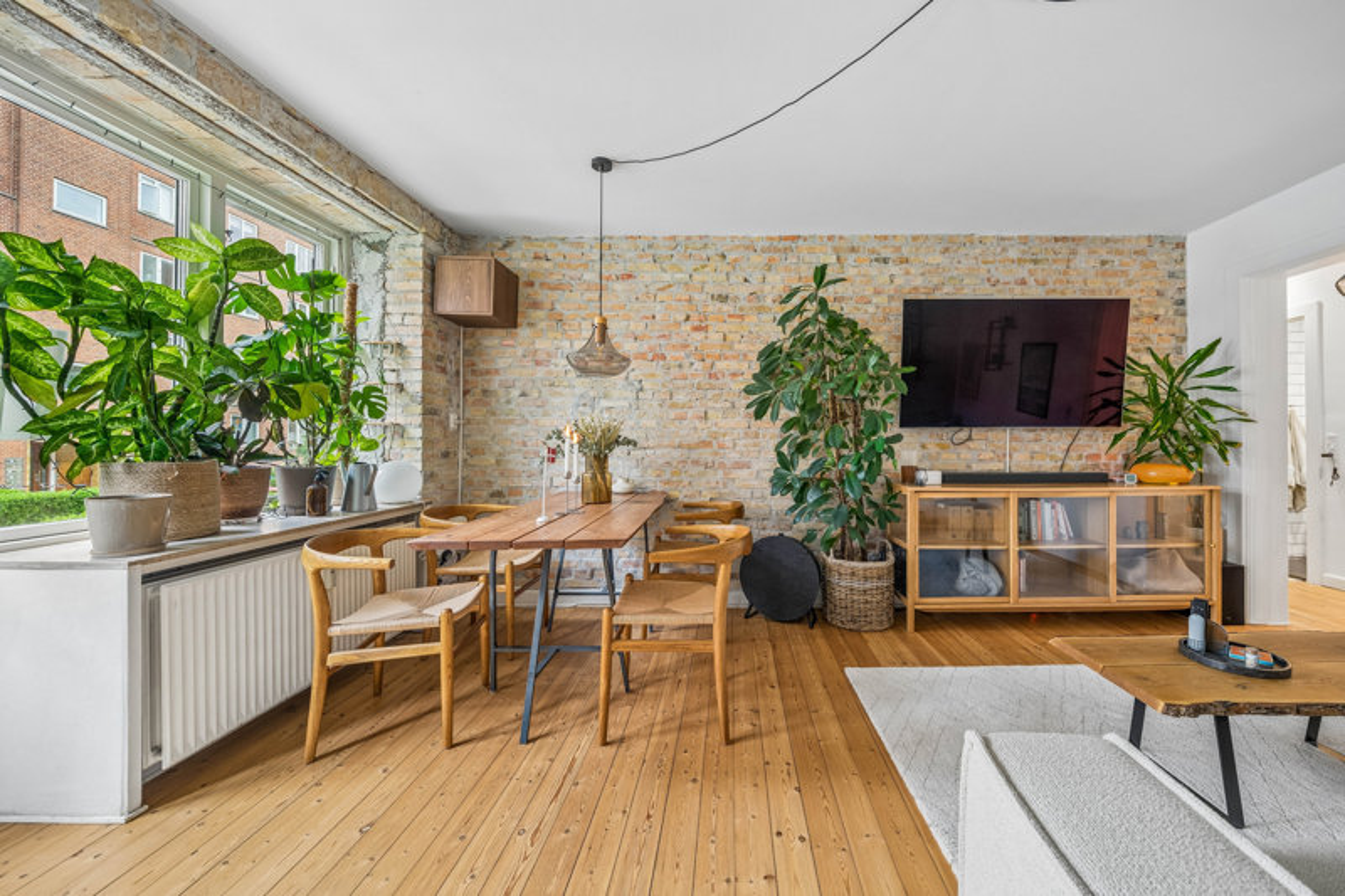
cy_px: 448
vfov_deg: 90.0
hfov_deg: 112.6
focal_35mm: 12
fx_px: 448
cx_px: 672
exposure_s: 1/8
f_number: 5.6
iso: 400
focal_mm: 12
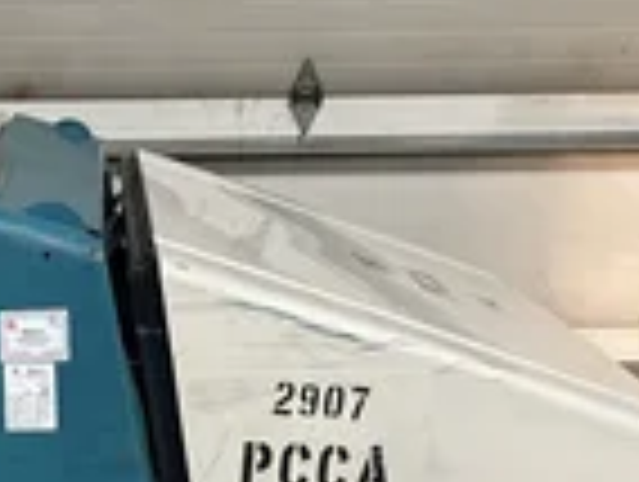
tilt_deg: -20.5
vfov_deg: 19.7
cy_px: 477
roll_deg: +1.3
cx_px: 9
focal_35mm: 73
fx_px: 1350
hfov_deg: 25.4
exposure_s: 1/60
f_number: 1.5
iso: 160
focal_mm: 5.7
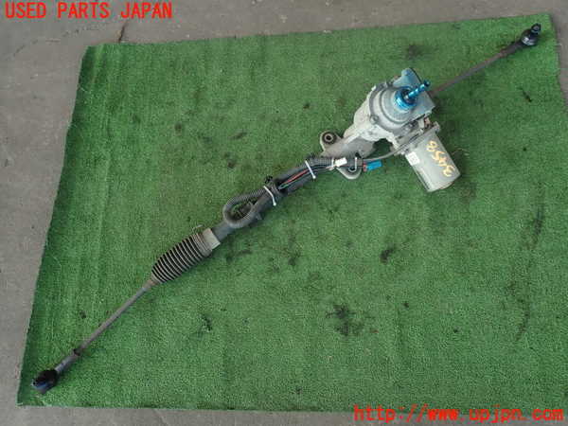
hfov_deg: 69.4
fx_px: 410
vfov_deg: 54.9
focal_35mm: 25
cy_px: 213
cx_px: 284
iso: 100
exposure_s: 1/100
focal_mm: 4.5
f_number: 2.8
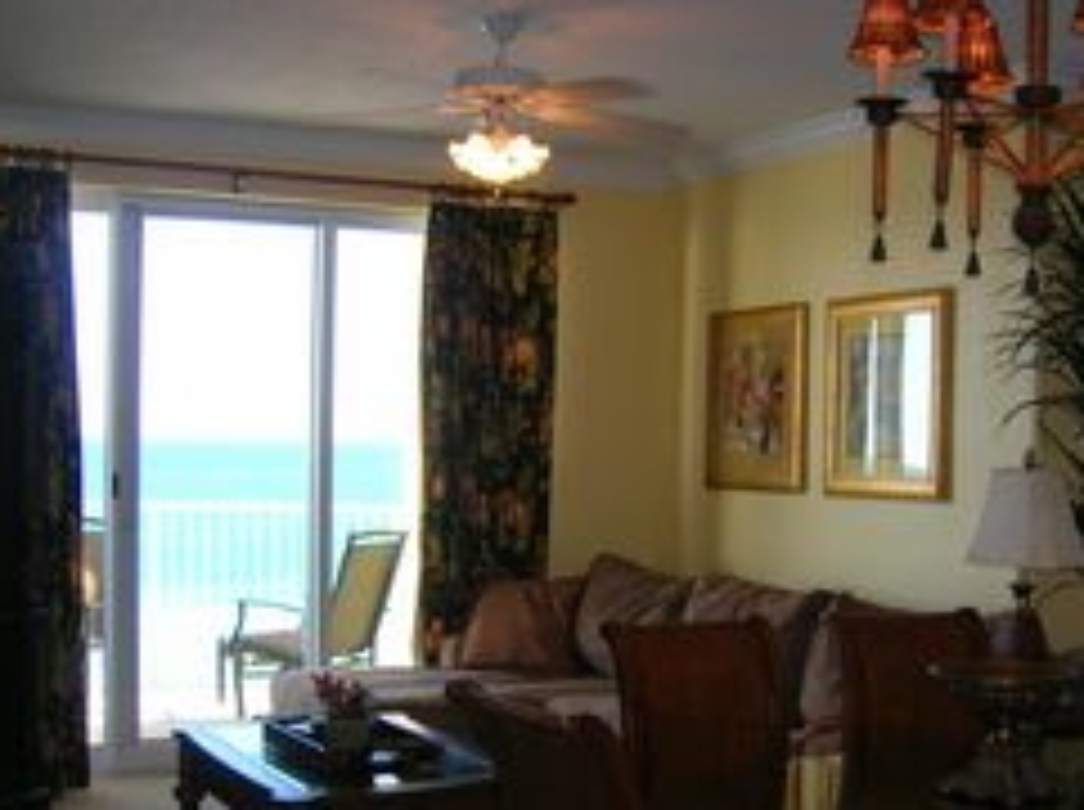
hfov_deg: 36.6
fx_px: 1626
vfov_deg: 27.9
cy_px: 508
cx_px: 697
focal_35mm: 52
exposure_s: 1/74
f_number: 2.9
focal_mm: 5.7
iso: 71
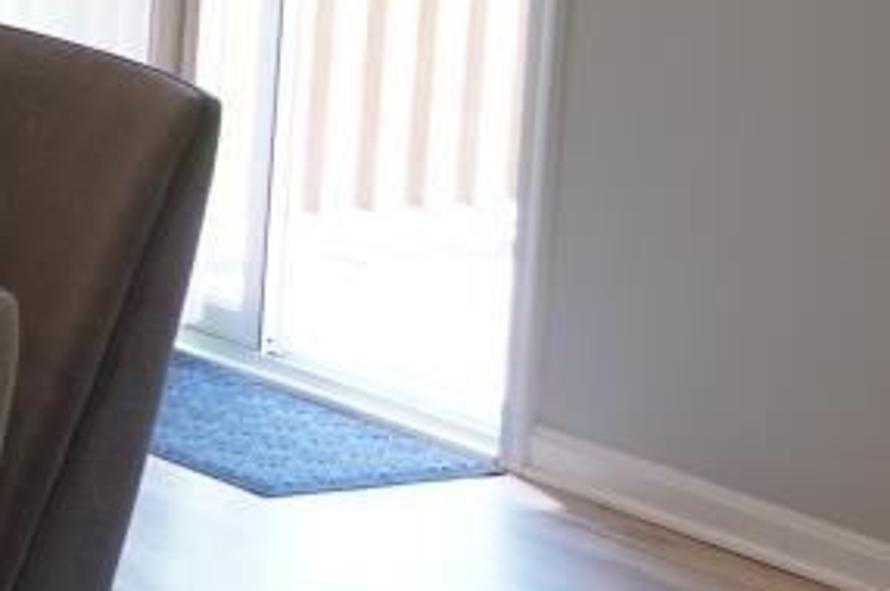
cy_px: -323
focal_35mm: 189
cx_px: -585
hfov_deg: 10.4
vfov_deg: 7.1
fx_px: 4667
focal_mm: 24
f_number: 4.5
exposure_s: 1/60
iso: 400
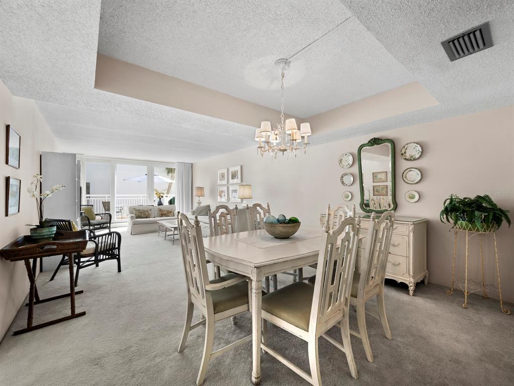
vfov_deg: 85.7
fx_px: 208
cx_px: 257
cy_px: 193
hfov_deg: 102.0
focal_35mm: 14
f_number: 11
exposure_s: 1/2.5
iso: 320
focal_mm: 7
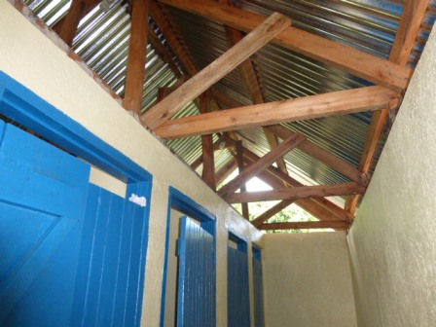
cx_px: 218
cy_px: 164
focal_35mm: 25
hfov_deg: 69.4
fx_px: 315
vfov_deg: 54.9
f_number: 3.3
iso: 500
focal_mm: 4.3
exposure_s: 1/60
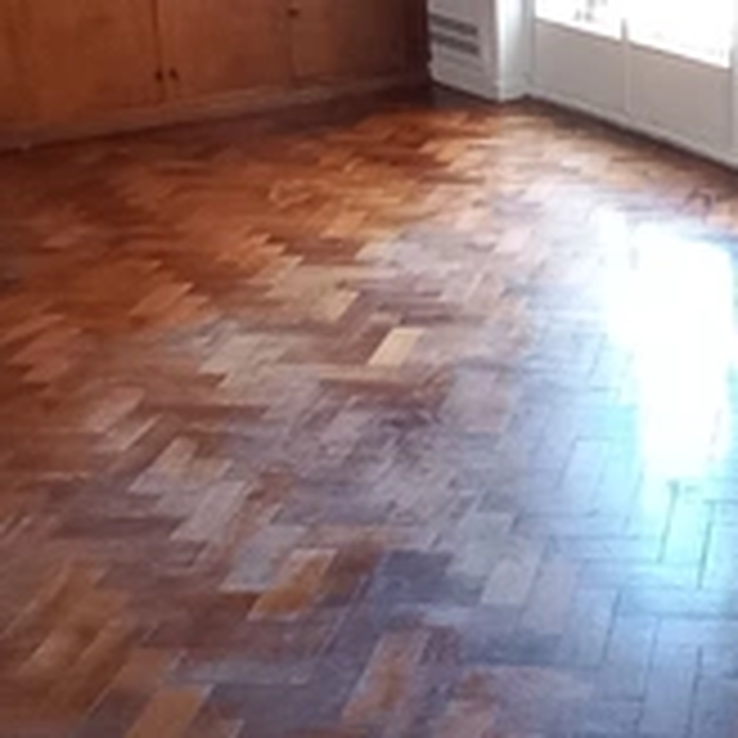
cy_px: 36
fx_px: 1351
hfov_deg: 27.3
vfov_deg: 29.0
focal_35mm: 56
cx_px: 860
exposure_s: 1/33.3
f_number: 2.2
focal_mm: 1.42
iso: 160
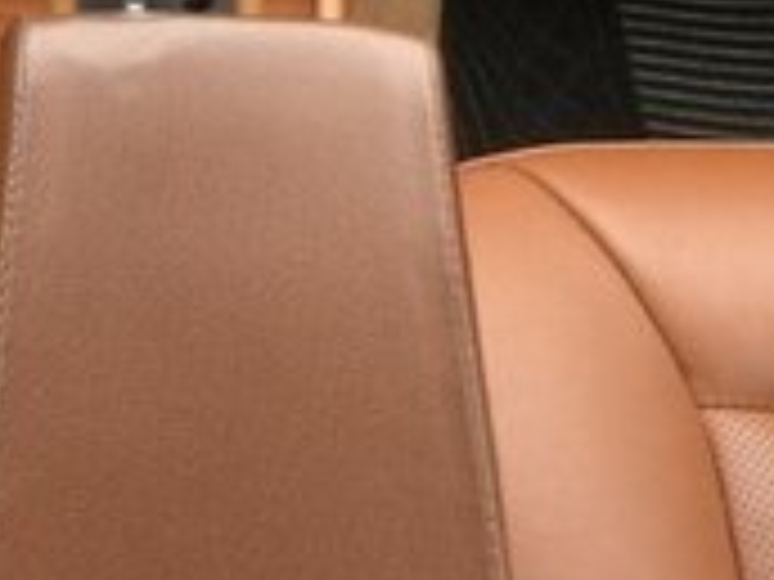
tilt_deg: -28.7
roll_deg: -2.7
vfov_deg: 12.3
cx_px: 166
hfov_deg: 17.6
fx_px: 2482
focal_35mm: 111
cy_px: -456
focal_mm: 4.15
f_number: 2.2
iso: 160
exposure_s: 1/33
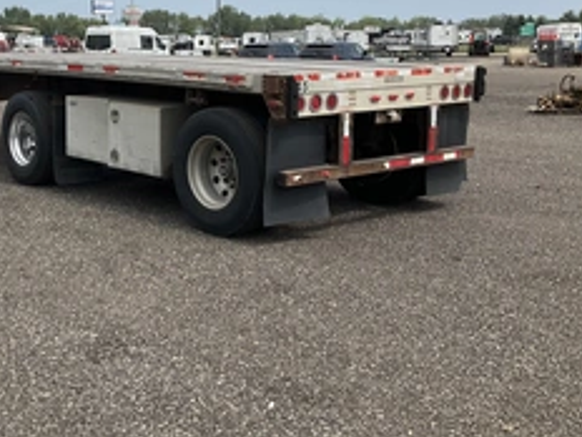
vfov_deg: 28.7
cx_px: 138
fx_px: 841
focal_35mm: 50
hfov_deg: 37.2
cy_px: 111
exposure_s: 1/2538
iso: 25
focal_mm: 3
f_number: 1.8
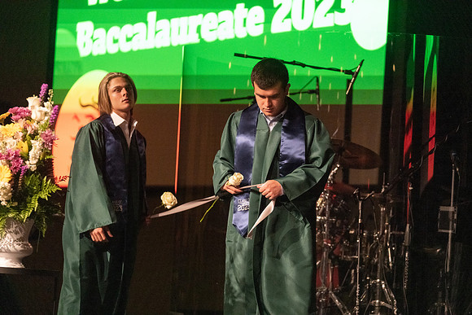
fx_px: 1744
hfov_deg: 15.4
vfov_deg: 10.3
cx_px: 236
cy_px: 158
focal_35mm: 133
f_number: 2.8
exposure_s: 1/1000
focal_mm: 133
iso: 16000
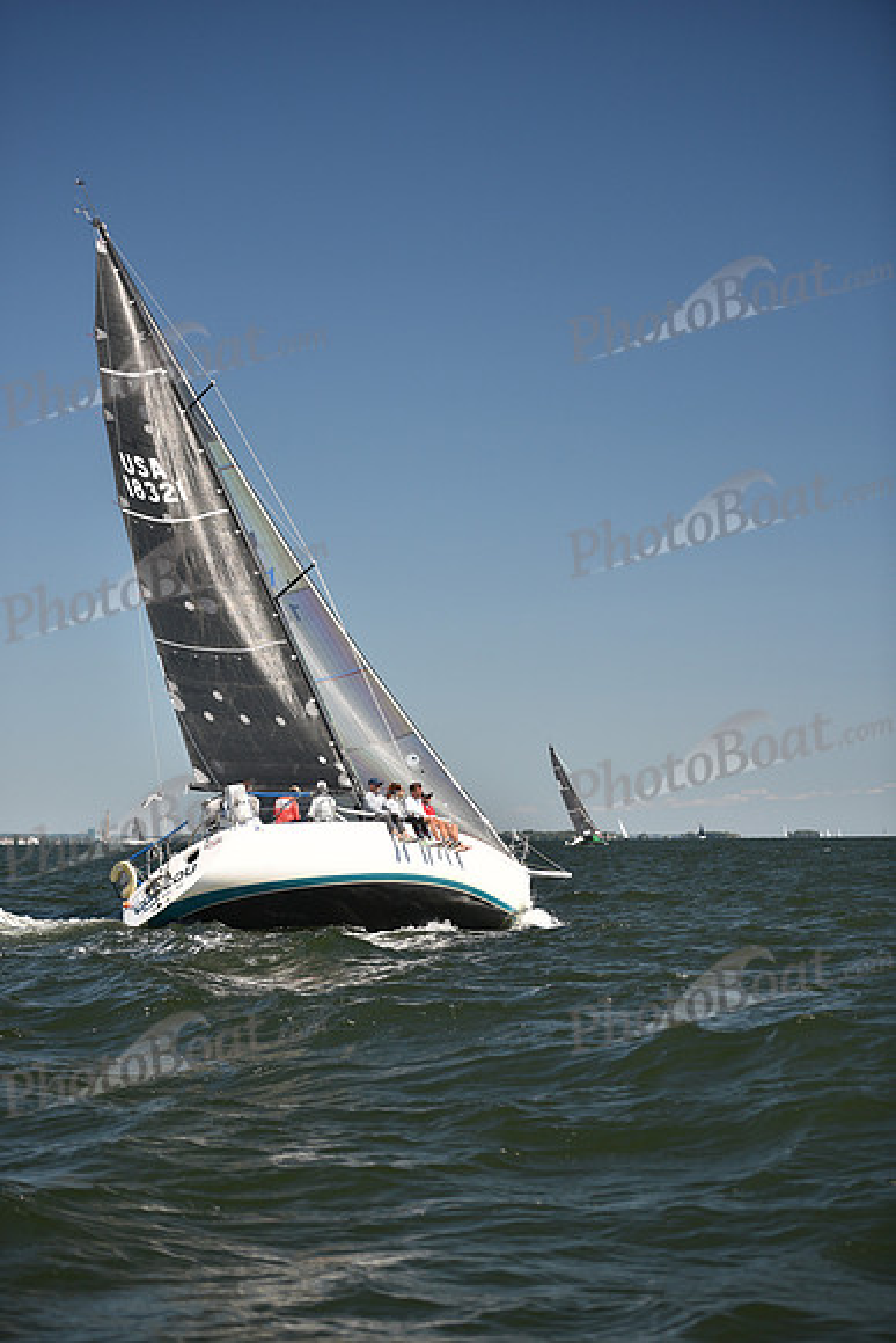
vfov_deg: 28.8
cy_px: 672
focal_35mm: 70
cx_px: 448
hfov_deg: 19.5
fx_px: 2612
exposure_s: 1/1600
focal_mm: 70
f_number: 2.8
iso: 250
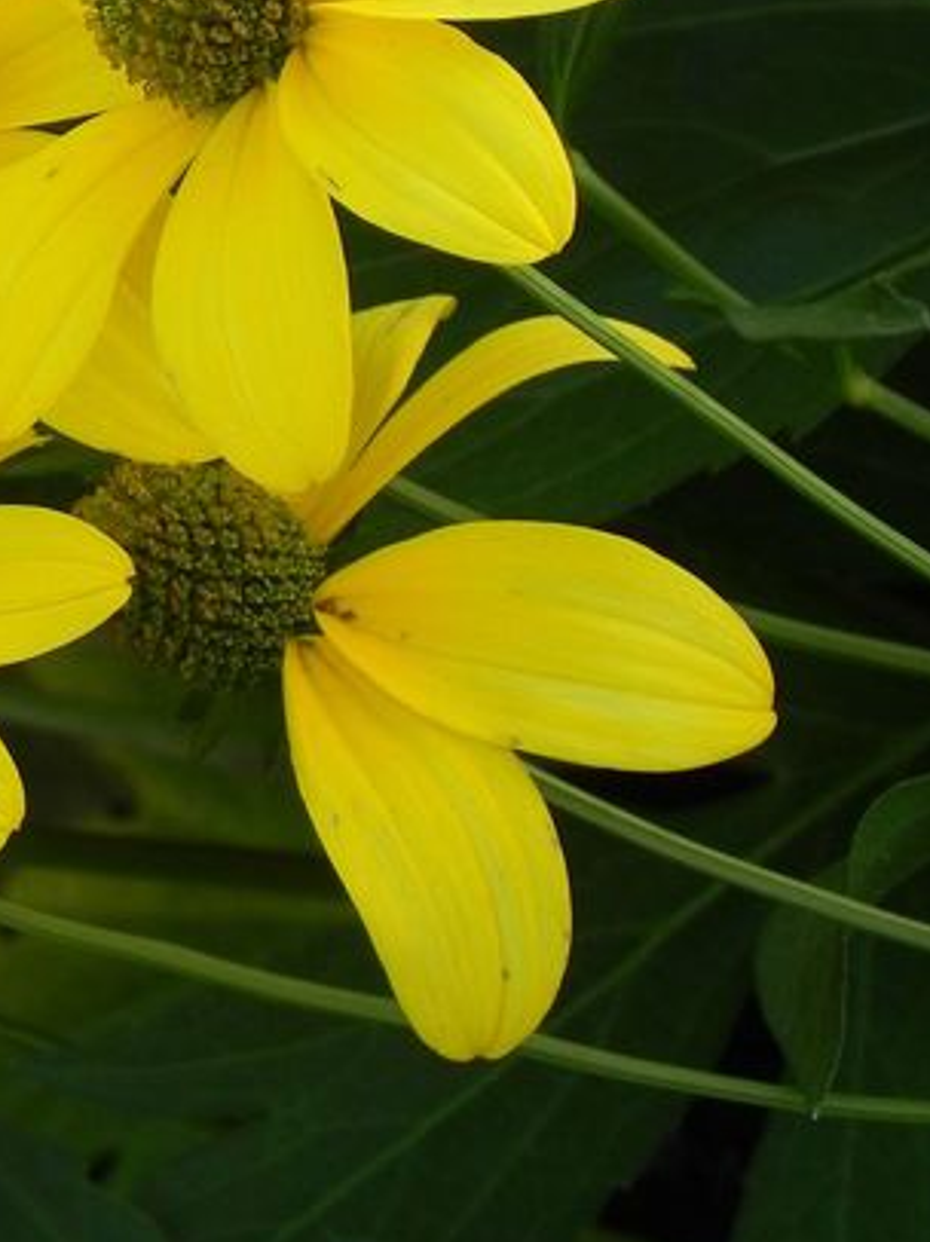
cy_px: 55
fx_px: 13017
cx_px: 21
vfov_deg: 5.5
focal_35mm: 363
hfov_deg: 4.1
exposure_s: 1/80
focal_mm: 32.7
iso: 160
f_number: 5
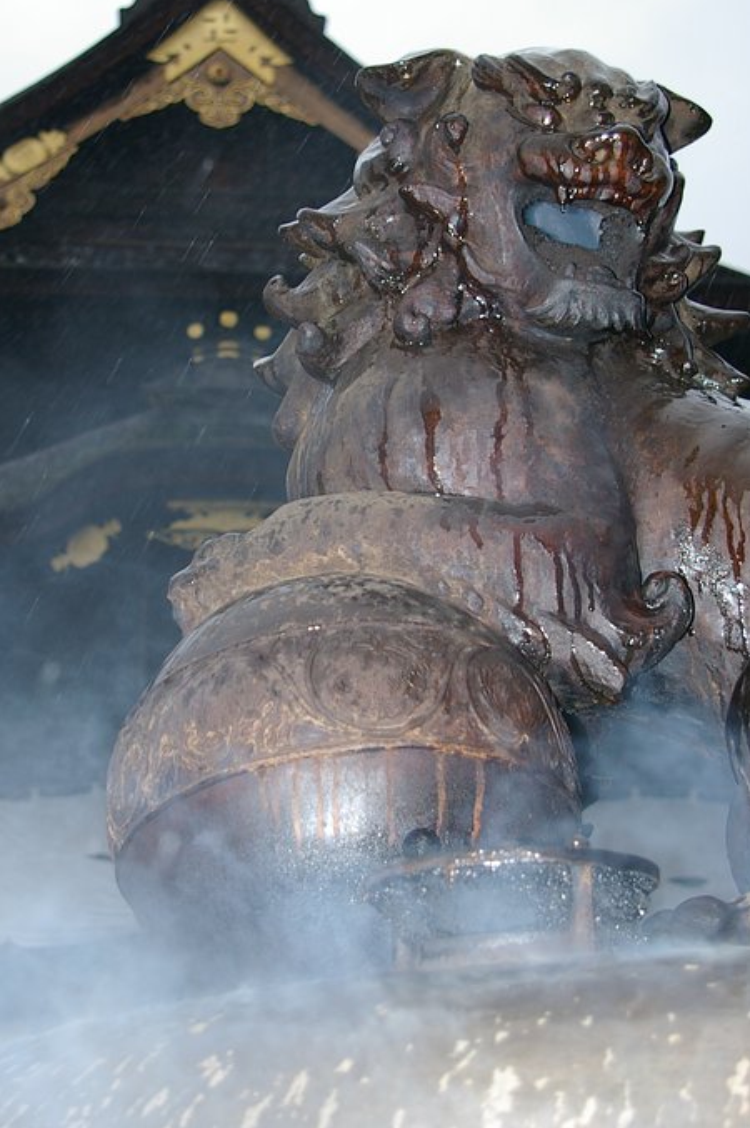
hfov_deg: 22.9
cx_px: 288
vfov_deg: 33.9
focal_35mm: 59
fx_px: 1847
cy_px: 492
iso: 200
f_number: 4
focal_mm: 26
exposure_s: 1/180
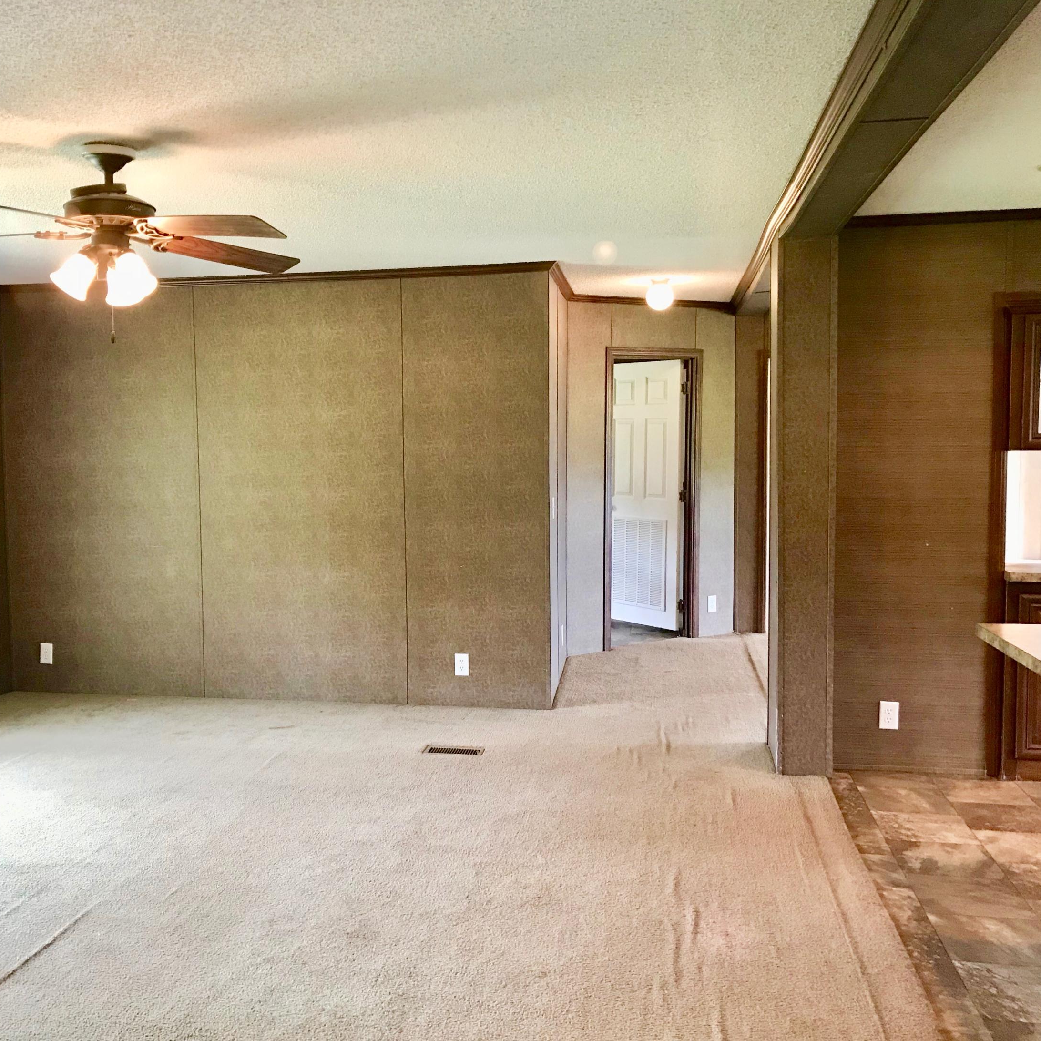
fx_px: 1157
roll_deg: +1.0
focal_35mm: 34
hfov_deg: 48.2
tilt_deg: -3.6
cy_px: 532
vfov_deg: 48.4
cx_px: 426
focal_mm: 3.99
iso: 50
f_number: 1.8
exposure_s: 1/15
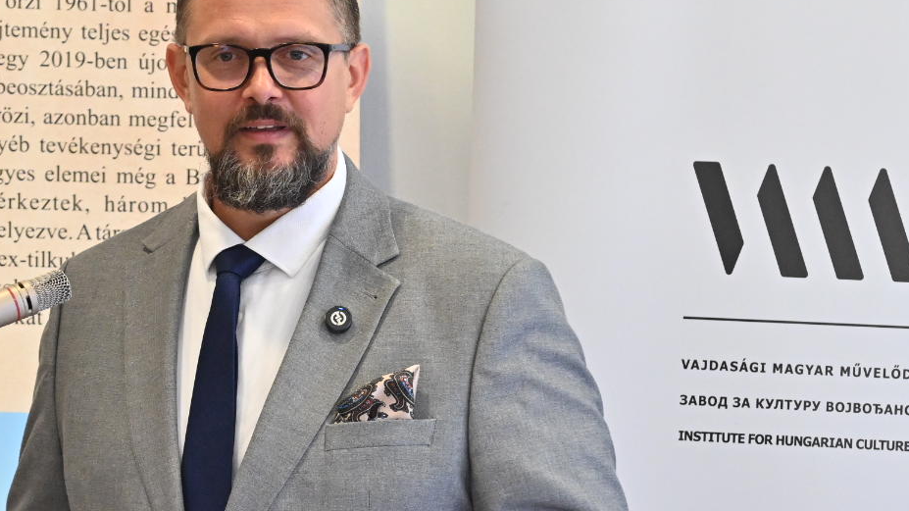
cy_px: 287
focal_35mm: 271
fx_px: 6531
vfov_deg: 4.5
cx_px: 344
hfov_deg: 8.0
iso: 2000
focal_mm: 99
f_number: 4
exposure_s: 1/200
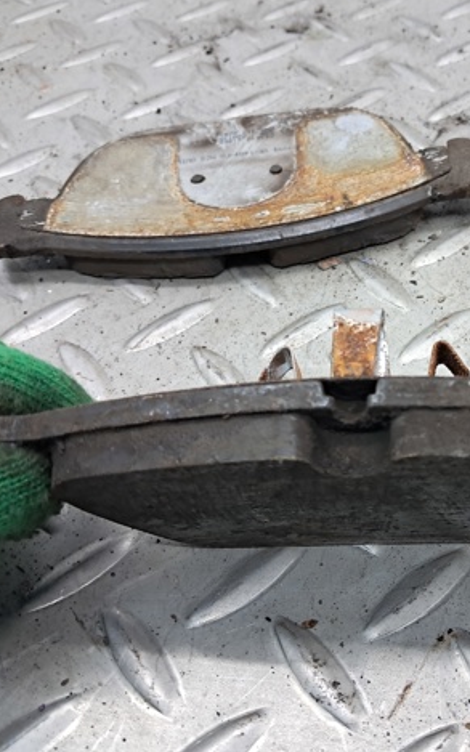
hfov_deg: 31.6
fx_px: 800
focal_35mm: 39
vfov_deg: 50.4
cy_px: 370
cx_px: 399
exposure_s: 1/60
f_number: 1.8
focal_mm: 4
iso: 200
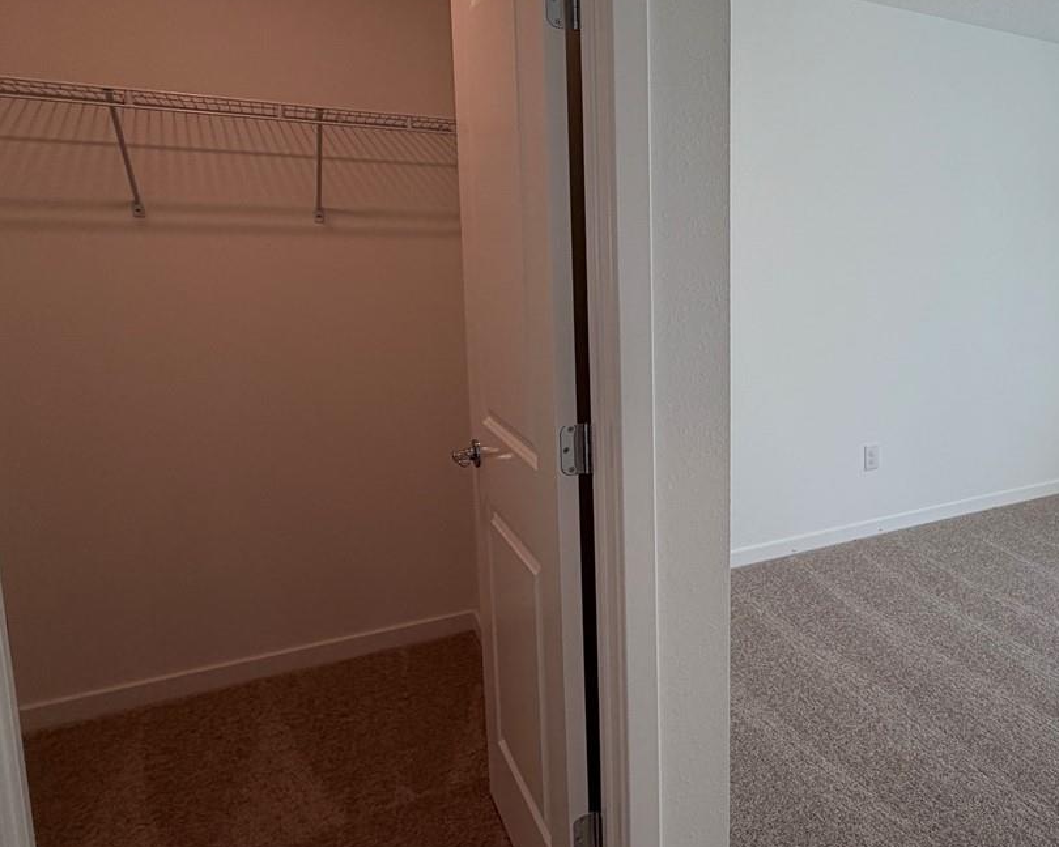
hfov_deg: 57.5
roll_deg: -2.5
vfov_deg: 52.9
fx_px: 846
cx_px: 898
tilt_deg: -8.4
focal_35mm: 27
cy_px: 353
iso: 64
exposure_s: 1/120
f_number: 2.2
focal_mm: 2.22
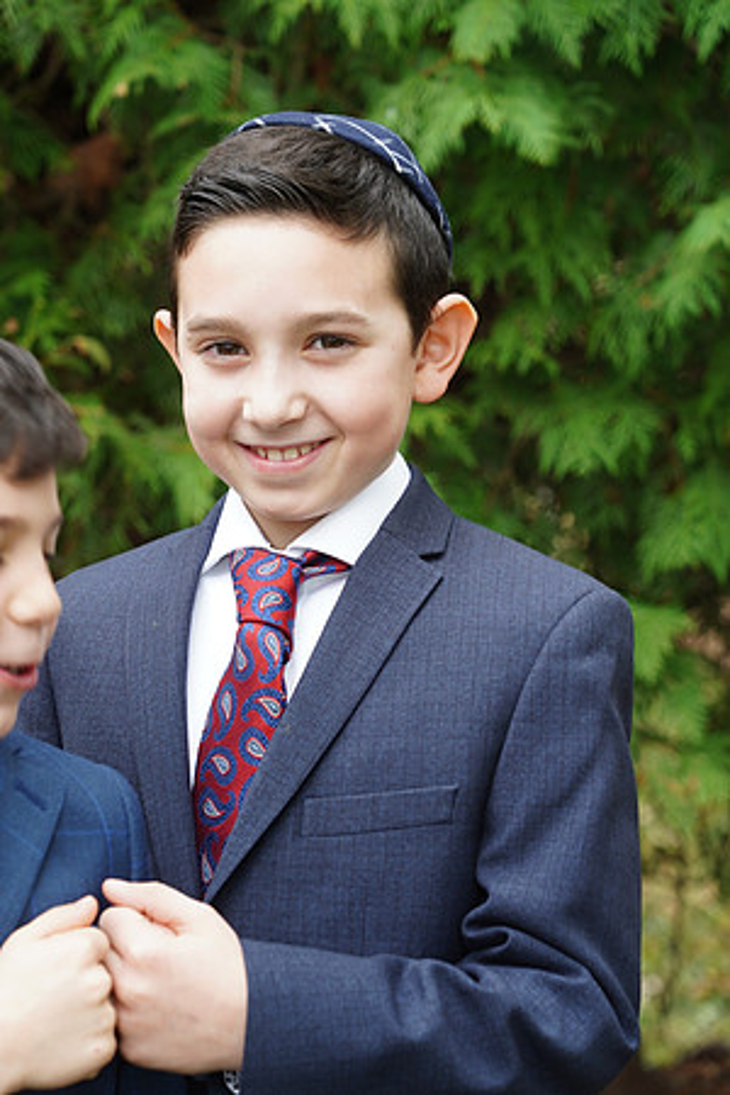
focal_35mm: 103
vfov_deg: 19.8
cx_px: 365
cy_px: 548
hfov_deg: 13.3
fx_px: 3133
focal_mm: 103
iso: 500
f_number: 5.6
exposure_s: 1/125
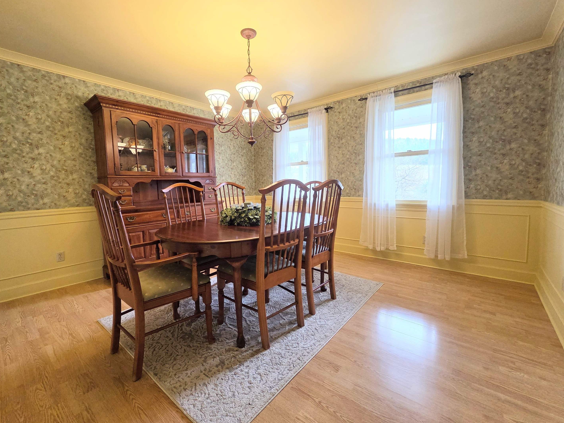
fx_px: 228
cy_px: 208
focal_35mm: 14
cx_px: 273
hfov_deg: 102.0
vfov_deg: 85.7
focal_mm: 2.2
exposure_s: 1/120
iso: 250
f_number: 2.2
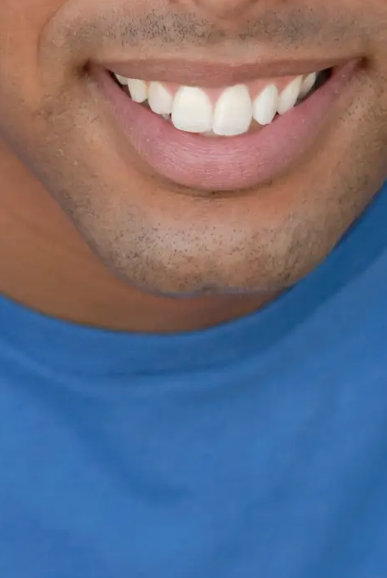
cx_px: 104
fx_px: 7431
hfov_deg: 3.0
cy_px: 41
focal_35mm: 462
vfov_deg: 4.5
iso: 400
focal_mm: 120
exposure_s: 1/125
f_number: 4.5
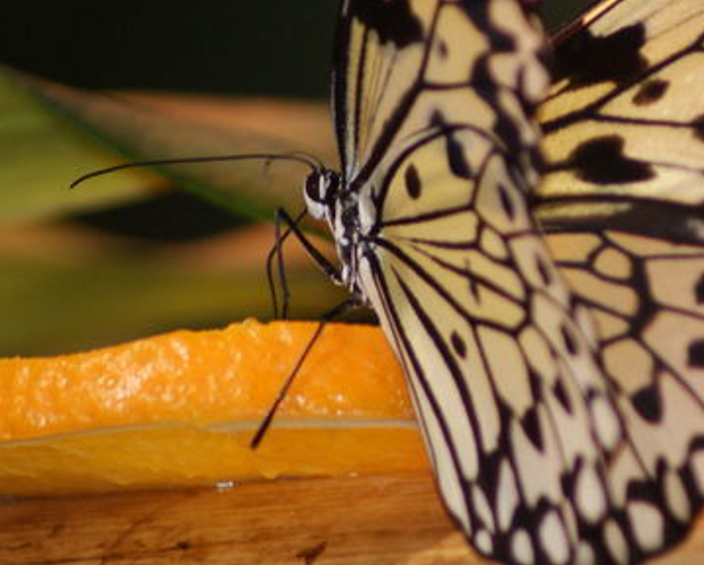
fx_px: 18397
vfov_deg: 1.8
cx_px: 498
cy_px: 143
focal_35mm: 882
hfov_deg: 2.2
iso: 400
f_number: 5.6
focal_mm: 250
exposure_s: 1/125
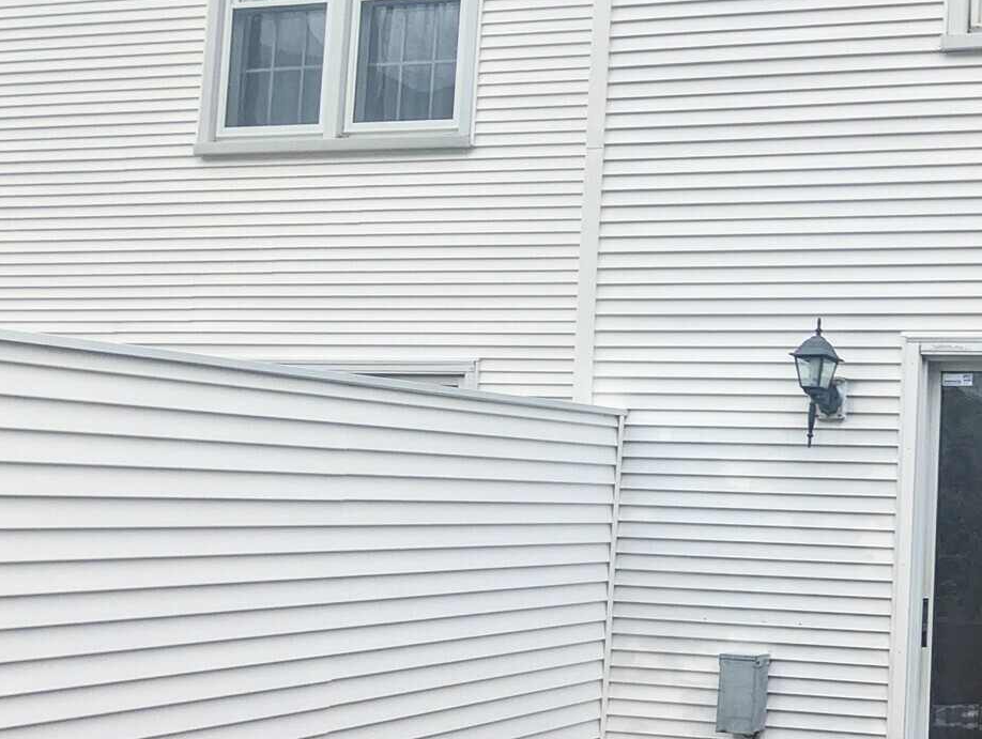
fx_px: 1136
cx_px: 1207
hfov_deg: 35.5
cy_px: 440
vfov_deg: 35.9
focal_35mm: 40
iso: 51
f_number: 1.7
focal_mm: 2.02
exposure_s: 1/2331
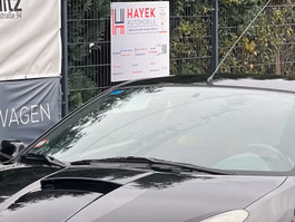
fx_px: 1586
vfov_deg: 8.0
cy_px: 225
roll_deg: +0.4
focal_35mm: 186
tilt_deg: -8.3
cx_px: 154
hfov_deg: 10.6
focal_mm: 9
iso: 40
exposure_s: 1/121
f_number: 2.8
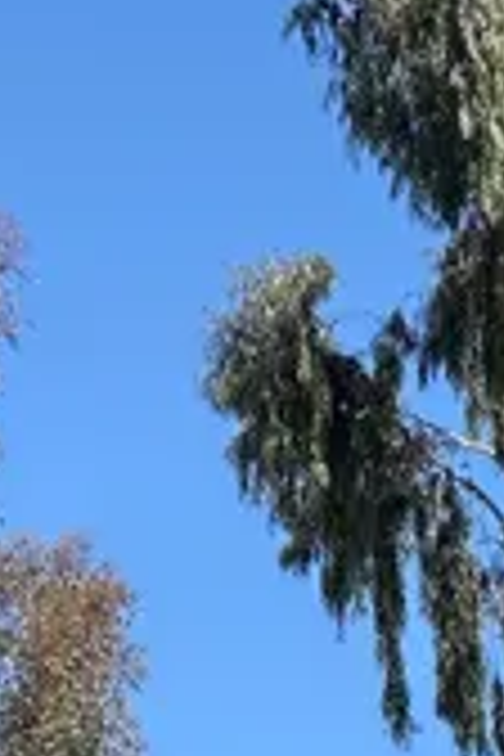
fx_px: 2478
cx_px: 612
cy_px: 1447
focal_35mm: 118
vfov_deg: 14.7
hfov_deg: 11.4
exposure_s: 1/1522
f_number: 1.6
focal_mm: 5.96
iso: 50
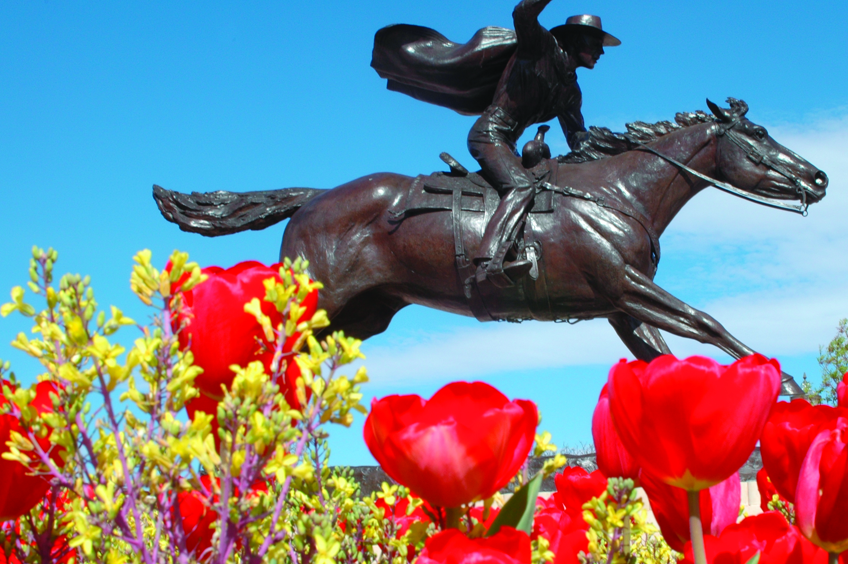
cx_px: 531
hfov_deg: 25.6
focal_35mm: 79
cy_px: 301
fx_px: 1859
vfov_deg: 17.2
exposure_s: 1/60
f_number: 22
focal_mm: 40
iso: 200
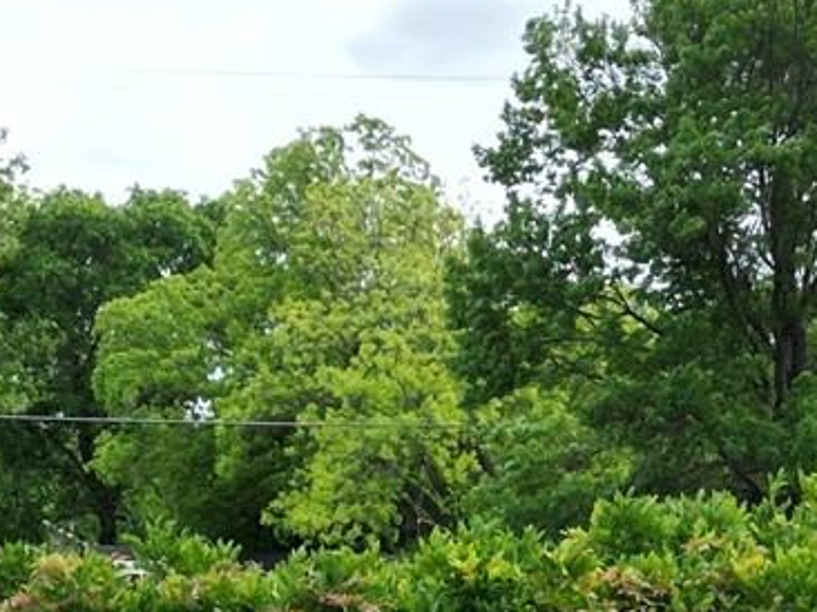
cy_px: 900
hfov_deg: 15.6
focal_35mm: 126
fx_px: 2972
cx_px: 540
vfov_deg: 11.3
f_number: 1.7
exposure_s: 1/2000
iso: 120
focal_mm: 6.72
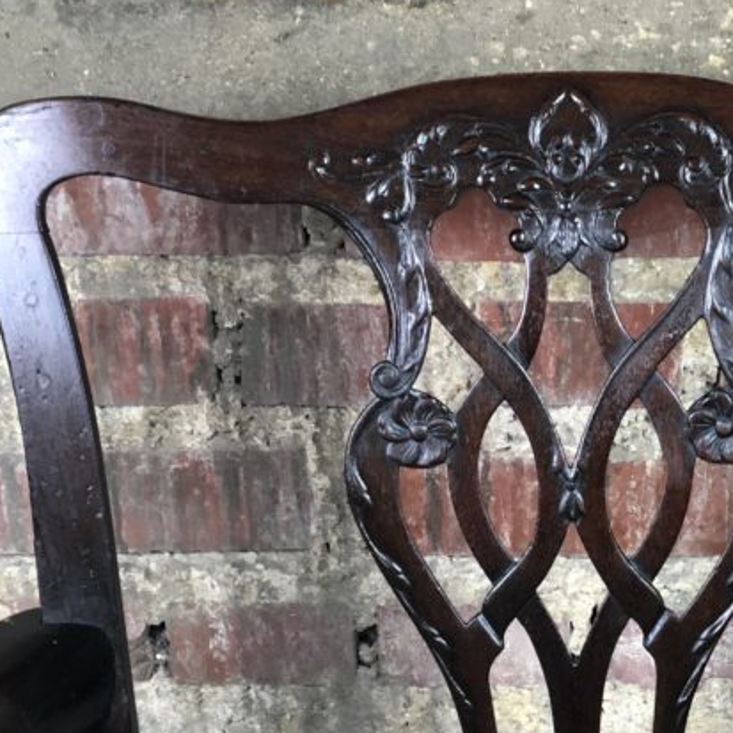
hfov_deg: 15.2
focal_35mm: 114
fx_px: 2731
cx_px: 556
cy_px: 873
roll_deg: +1.3
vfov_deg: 14.8
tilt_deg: -27.2
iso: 125
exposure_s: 1/33
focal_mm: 6
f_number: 2.4
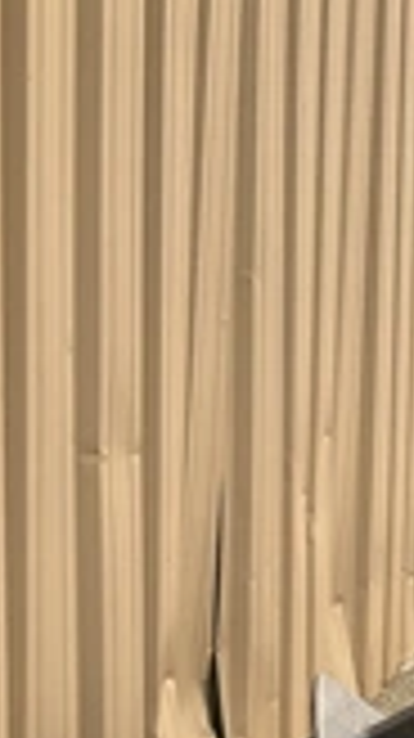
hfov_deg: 13.8
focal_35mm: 77
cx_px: 770
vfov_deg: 27.2
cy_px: 544
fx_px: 1506
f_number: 1.8
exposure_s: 1/749
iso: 25
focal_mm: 3
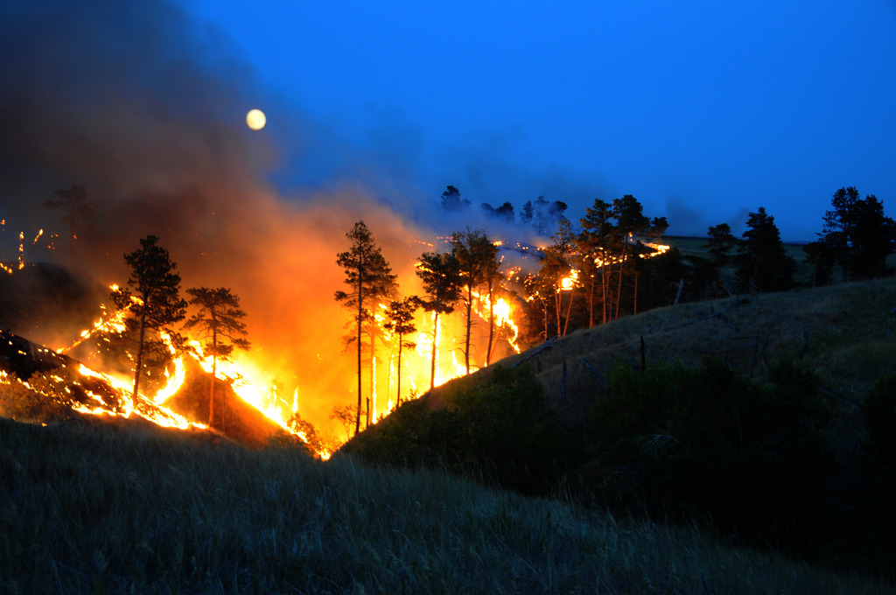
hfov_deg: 46.5
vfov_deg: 31.8
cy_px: 298
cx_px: 448
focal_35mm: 42
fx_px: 1044
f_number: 4
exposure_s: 1/5
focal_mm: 28
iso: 400
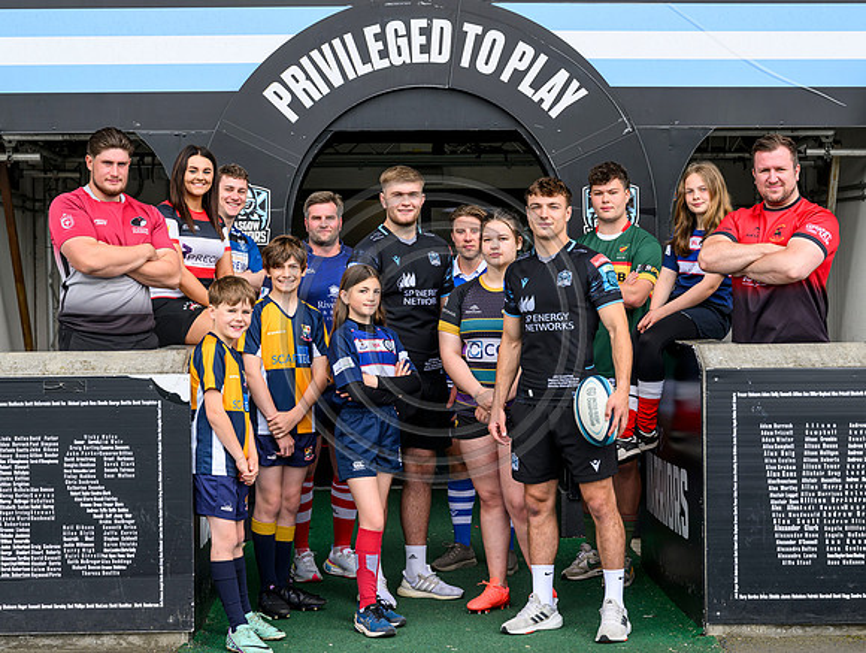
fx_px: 1805
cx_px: 430
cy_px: 307
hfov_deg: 27.0
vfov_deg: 20.5
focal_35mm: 72
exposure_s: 1/250
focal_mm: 62
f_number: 5
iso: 250
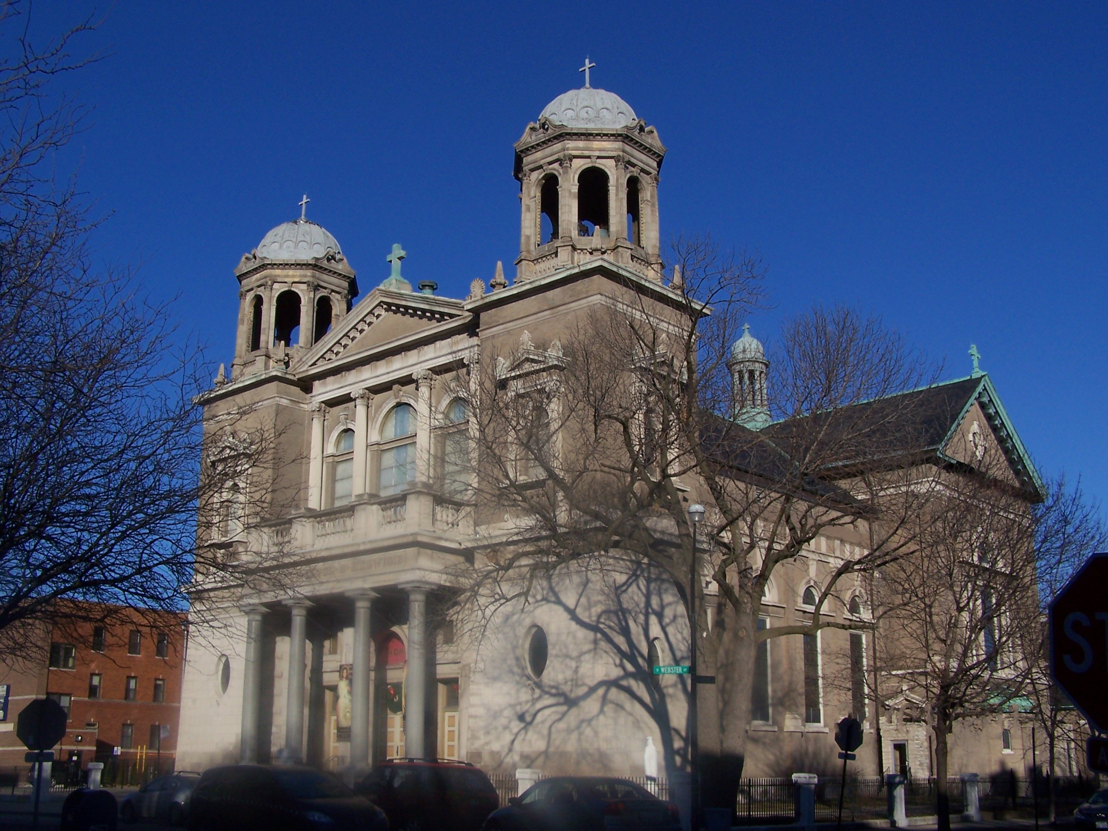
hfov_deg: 49.0
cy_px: 416
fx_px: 1216
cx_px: 554
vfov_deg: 37.7
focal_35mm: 38
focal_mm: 6.3
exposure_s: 1/800
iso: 80
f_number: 5.6
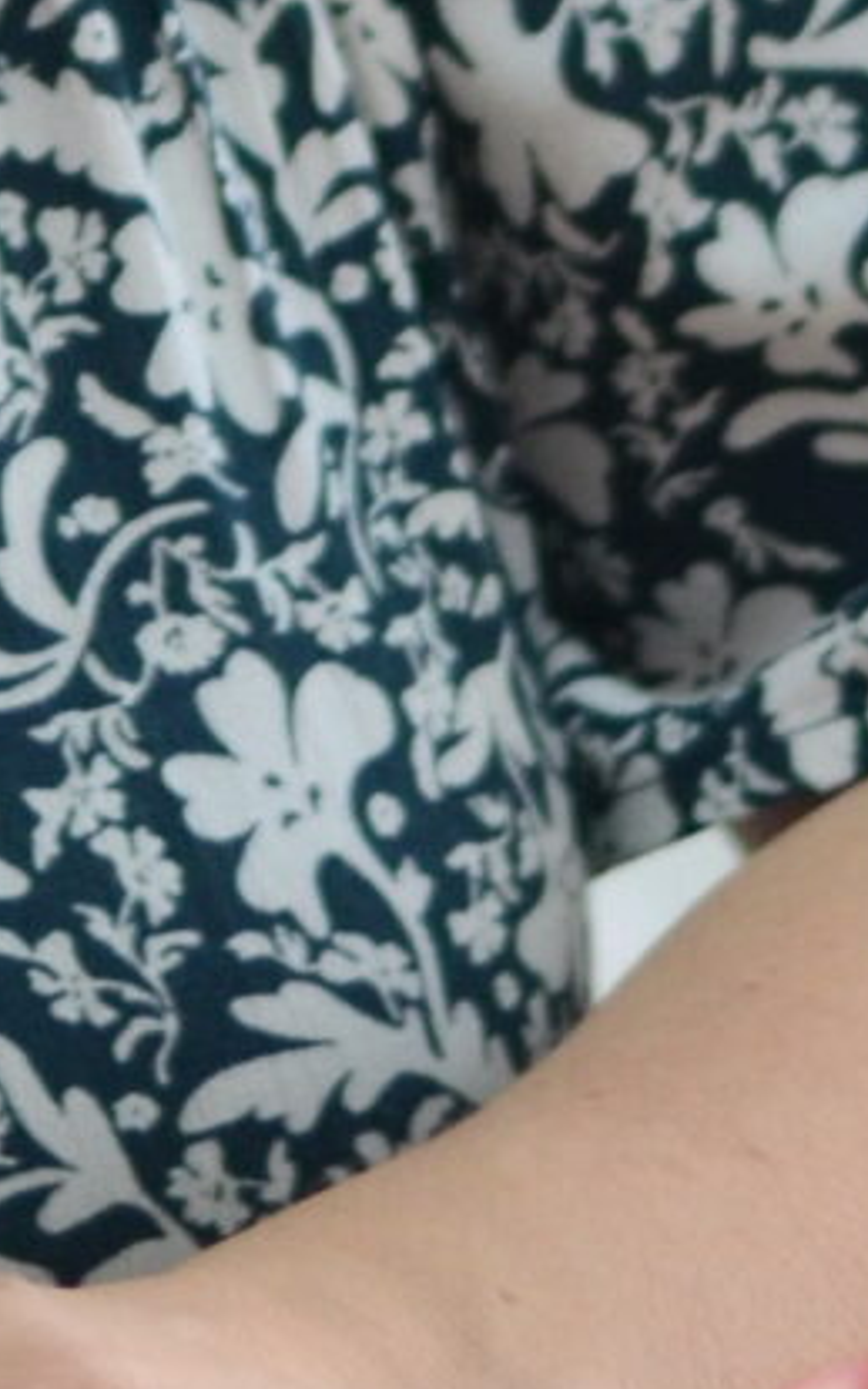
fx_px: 17852
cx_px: -214
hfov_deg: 2.8
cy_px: -1466
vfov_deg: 4.4
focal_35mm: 472
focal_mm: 50
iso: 640
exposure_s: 1/320
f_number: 1.8
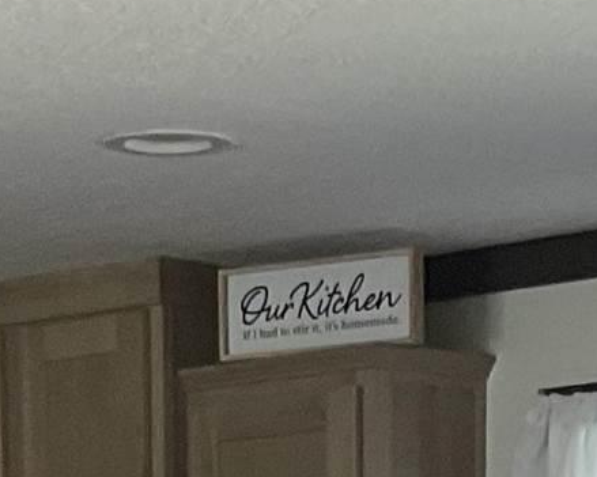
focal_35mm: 198
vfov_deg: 7.1
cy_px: 1371
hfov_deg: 9.8
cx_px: 223
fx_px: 3498
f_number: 1.8
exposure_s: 1/60
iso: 125
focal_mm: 3
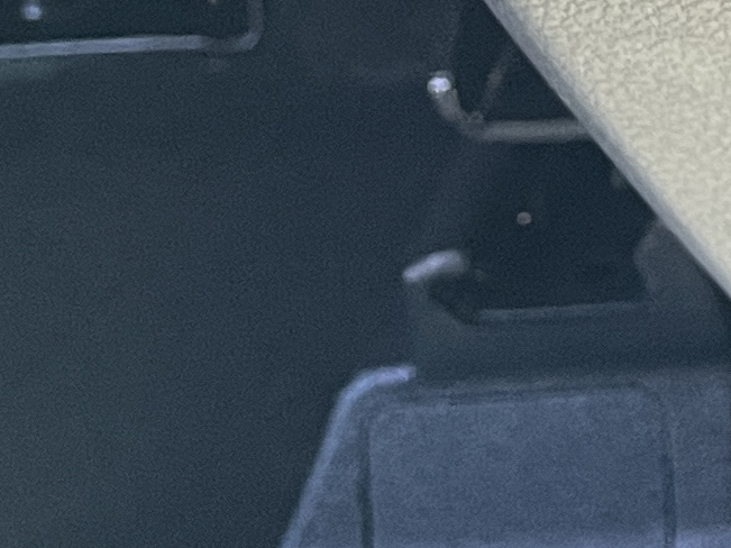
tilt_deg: -26.4
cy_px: -834
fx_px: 3399
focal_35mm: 161
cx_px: 1993
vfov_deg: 8.3
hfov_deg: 10.0
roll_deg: +2.5
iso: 200
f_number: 1.6
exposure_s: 1/60
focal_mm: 4.2
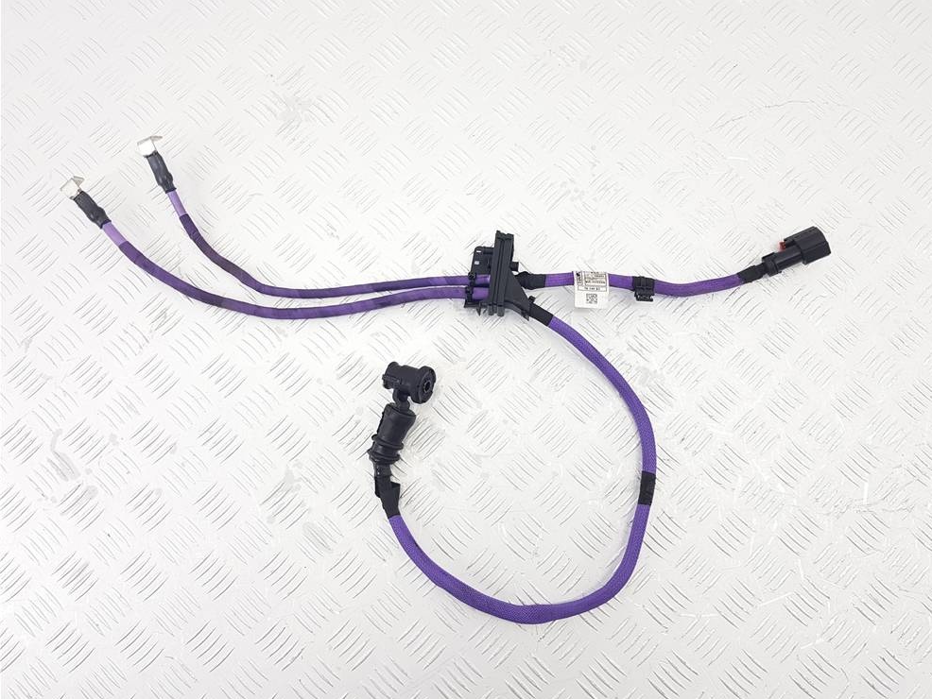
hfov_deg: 65.3
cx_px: 483
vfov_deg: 51.4
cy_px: 347
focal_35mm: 27
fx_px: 727
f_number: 1.7
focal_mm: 4.2
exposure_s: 1/100
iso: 80
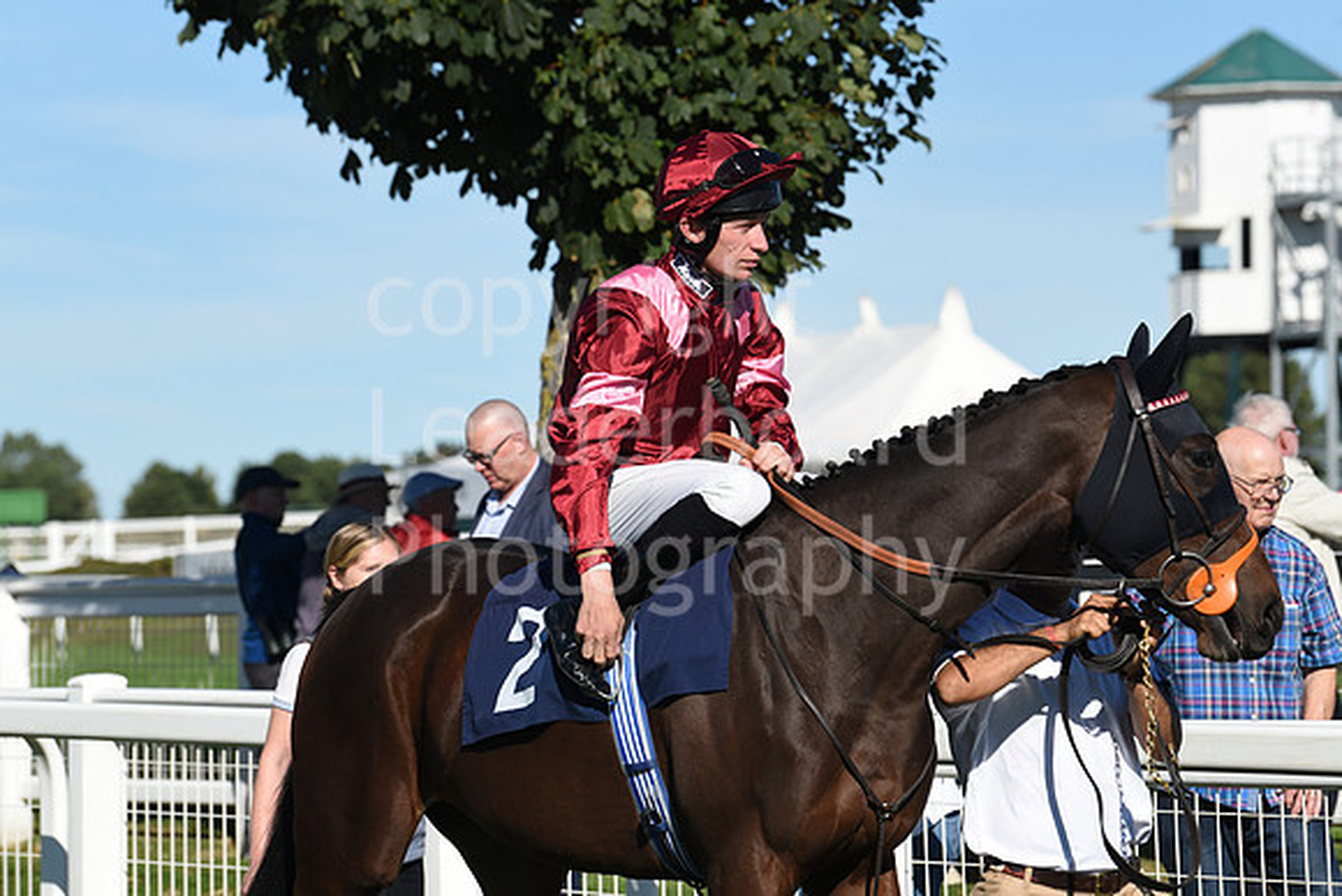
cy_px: 448
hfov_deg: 12.4
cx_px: 671
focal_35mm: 165
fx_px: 6152
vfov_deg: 8.3
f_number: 6.3
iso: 400
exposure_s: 1/2500
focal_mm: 165
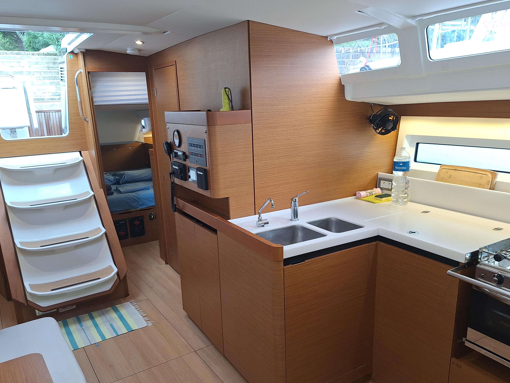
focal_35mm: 27
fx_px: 398
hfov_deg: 65.3
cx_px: 248
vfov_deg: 51.1
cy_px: 224
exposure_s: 1/40
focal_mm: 5.54
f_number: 1.8
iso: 64
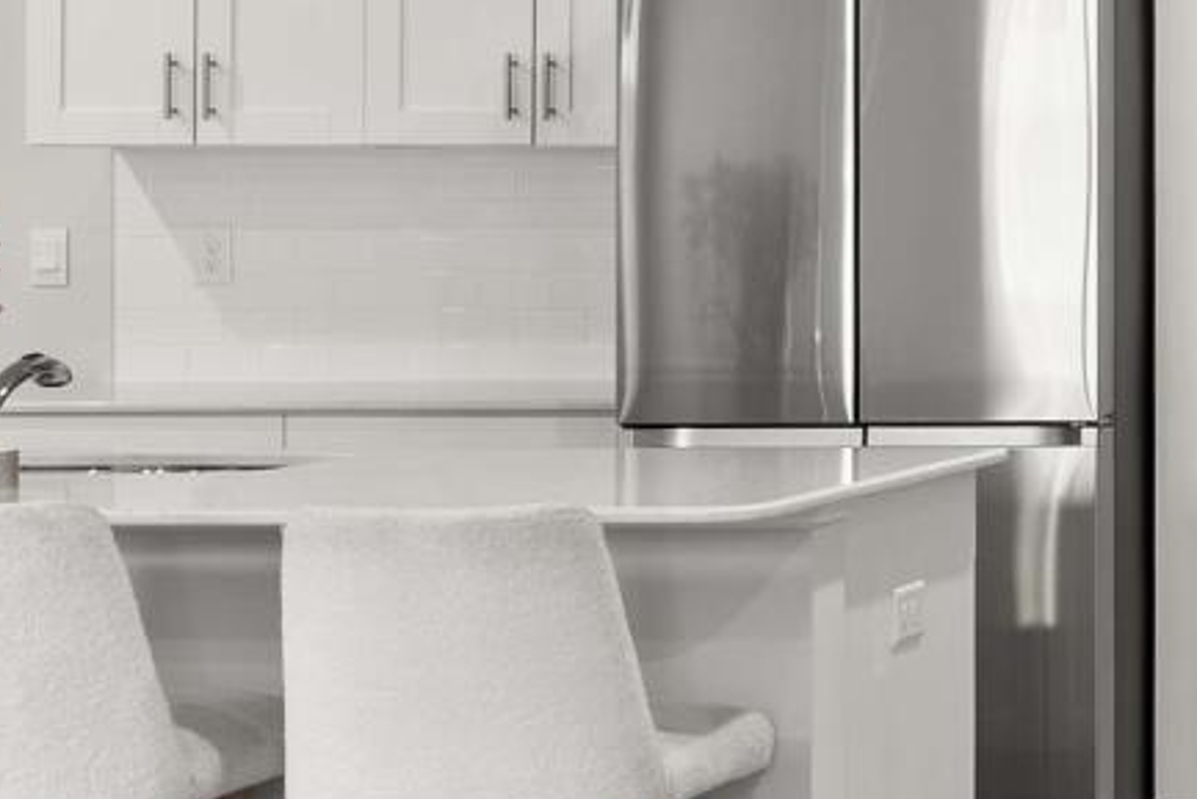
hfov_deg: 16.7
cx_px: 2267
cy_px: 149
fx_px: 3226
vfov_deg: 14.0
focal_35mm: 97
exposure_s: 1/1.25
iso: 100
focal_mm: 14
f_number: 8
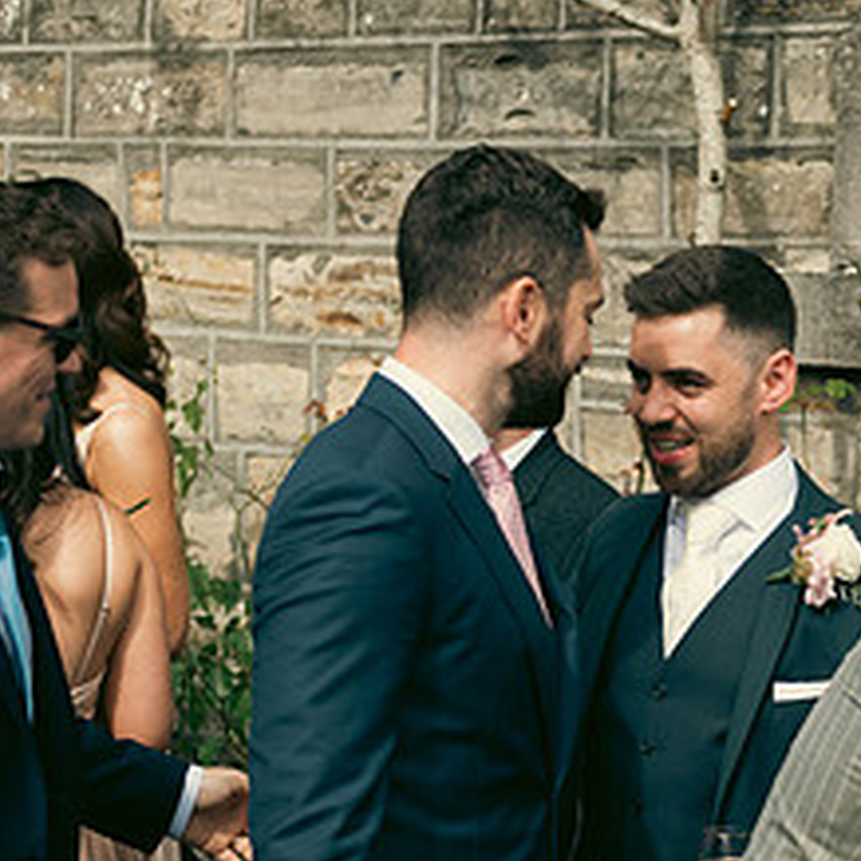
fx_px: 3180
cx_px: 739
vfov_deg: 15.3
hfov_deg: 15.3
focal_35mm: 113
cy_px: 741
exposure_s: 1/1600
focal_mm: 50
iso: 125
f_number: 3.5
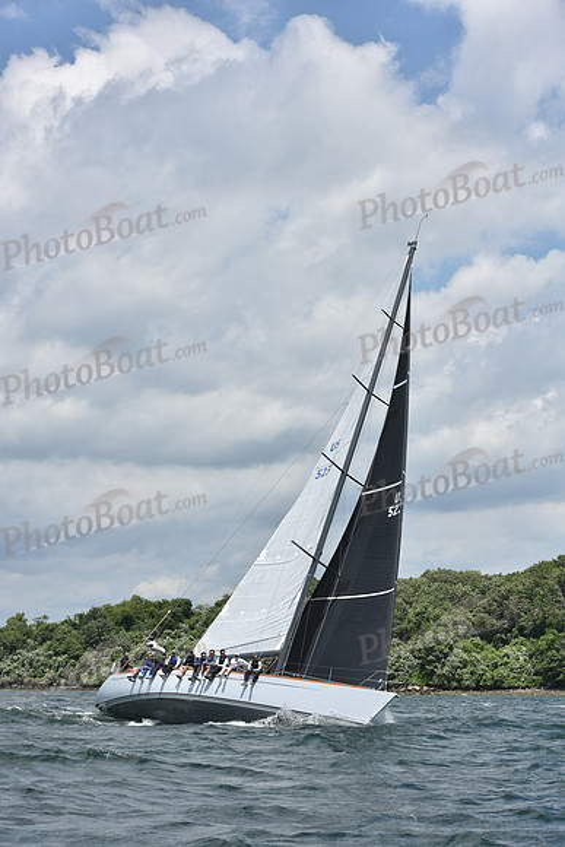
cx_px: 282
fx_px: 1647
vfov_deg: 28.8
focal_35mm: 70
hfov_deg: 19.5
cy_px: 424
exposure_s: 1/1250
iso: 250
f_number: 8
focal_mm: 70
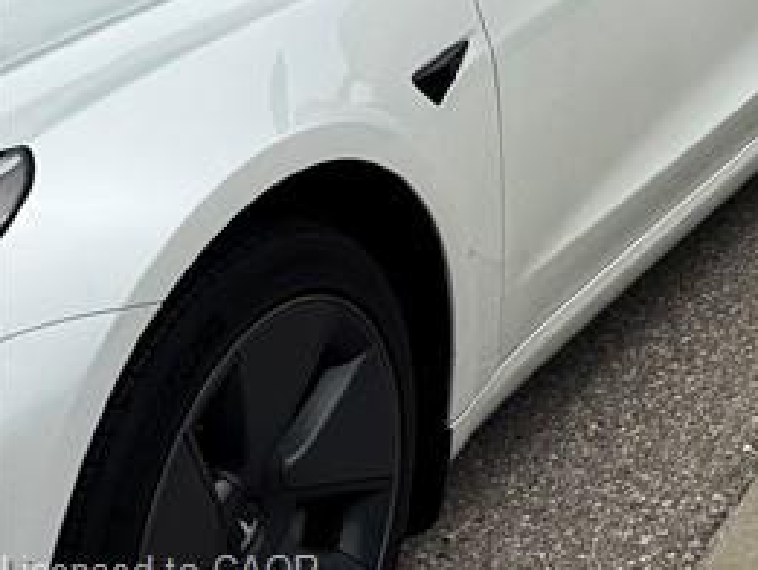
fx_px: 2059
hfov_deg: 16.4
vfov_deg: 13.7
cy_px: -518
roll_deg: +0.0
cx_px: 1481
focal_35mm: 94
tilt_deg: +0.6
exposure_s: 1/3597
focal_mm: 6.76
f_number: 1.78
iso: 80
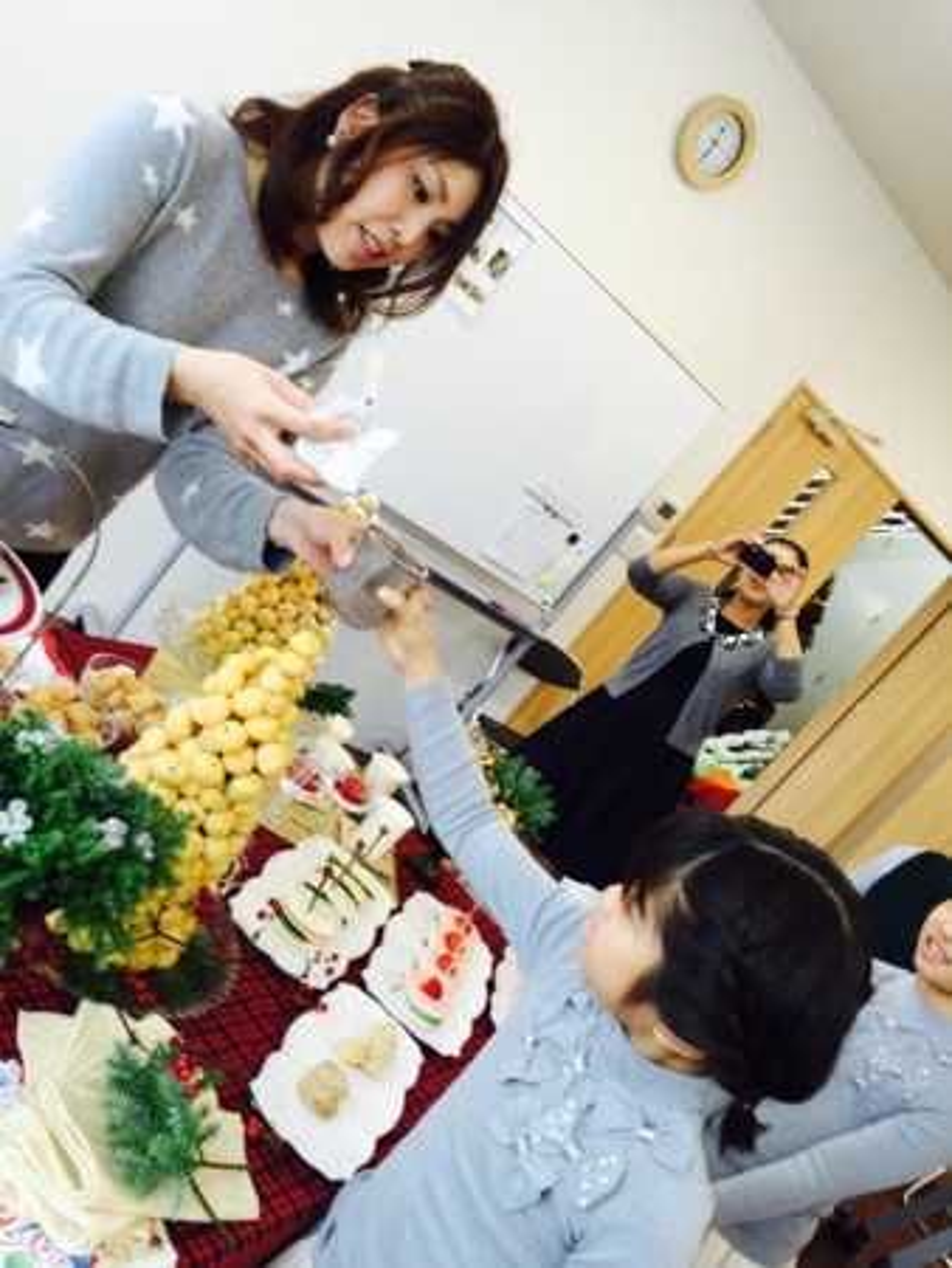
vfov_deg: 61.6
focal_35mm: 29
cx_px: 476
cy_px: 634
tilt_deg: -11.5
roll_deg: -41.6
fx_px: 1062
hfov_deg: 48.3
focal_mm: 4.15
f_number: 2.2
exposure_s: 1/60
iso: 40
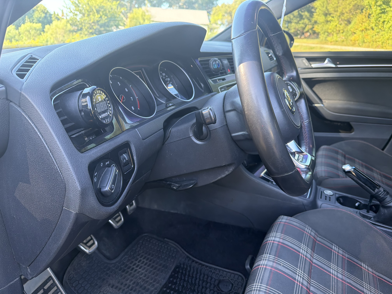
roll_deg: -2.2
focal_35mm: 24
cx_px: 196
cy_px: 147
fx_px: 272
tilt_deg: -18.3
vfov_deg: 56.8
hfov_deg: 71.6
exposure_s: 1/111
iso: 200
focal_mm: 6.76
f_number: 1.78
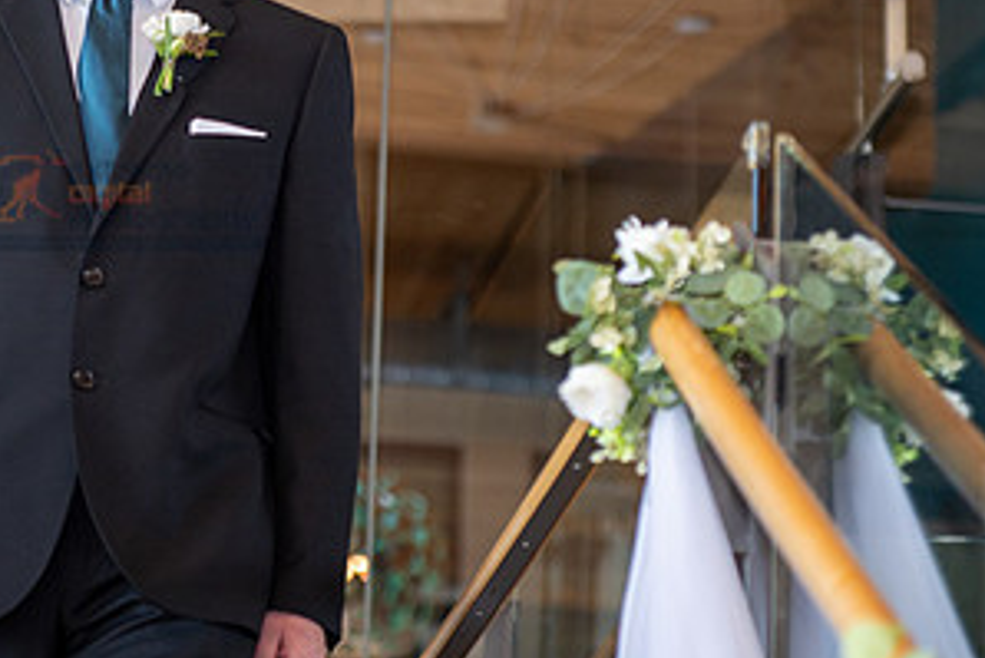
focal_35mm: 215
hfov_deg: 9.5
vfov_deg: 6.4
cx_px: 65
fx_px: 5885
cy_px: 72
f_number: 3.2
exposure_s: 1/160
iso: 125
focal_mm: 92
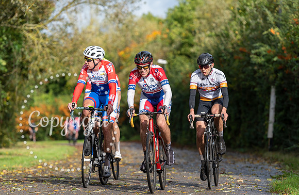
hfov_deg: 11.7
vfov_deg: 7.6
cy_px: 86
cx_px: 147
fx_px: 1457
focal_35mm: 177
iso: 200
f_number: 4
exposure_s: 1/1250
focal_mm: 160
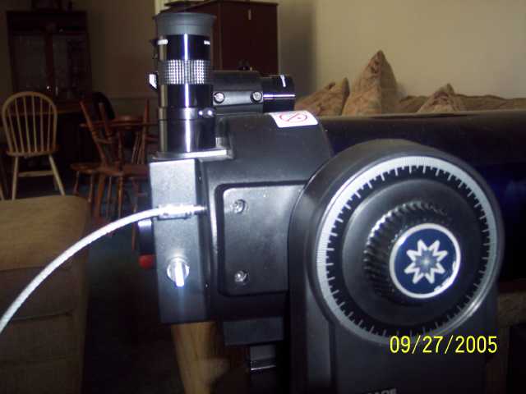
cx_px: 263
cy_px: 197
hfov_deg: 49.0
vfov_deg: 37.7
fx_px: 577
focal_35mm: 38
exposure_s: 1/30
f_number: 2.8
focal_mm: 8
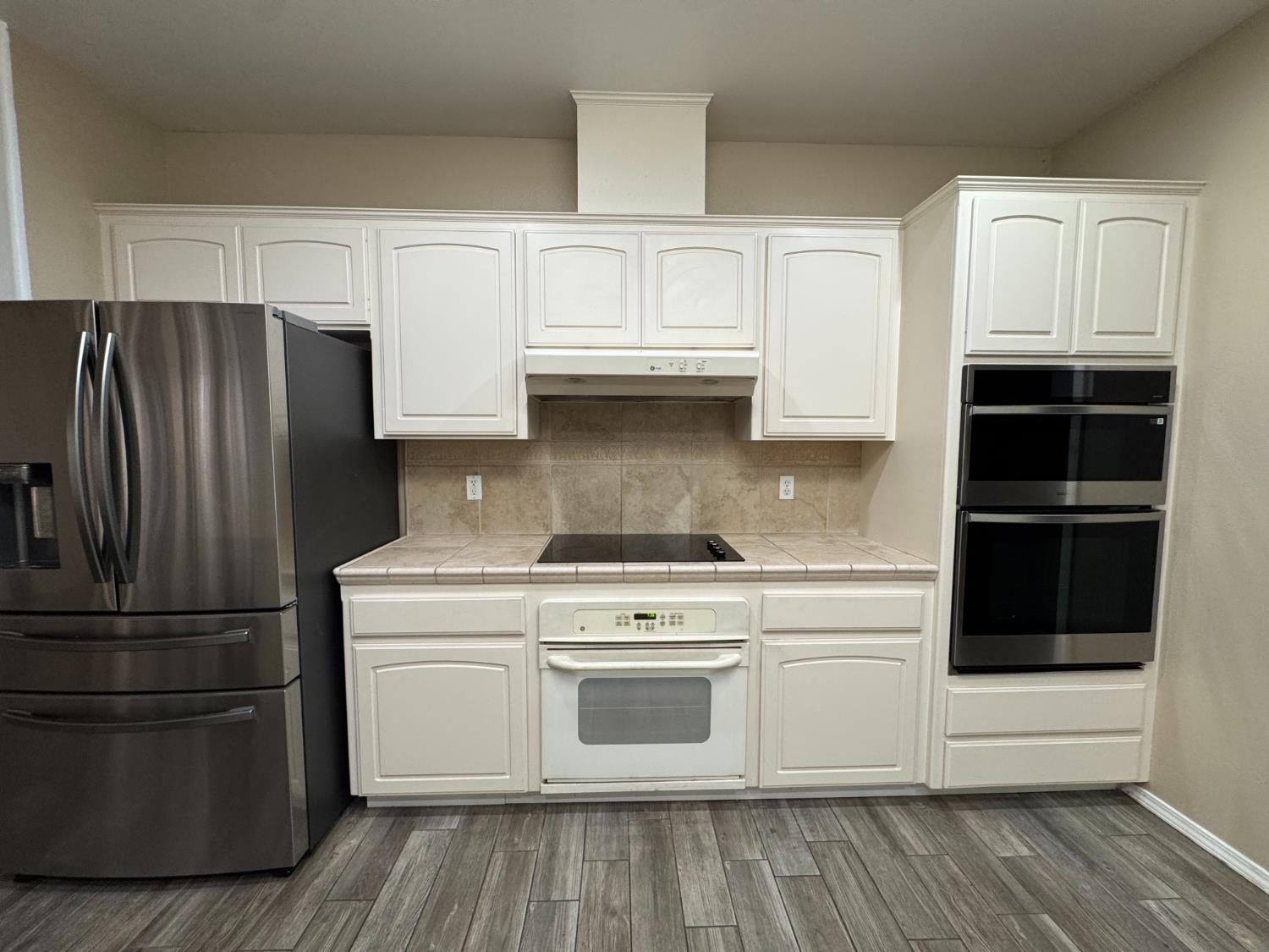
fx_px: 513
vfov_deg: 85.7
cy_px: 476
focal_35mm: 14
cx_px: 634
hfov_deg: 102.1
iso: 200
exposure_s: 1/60
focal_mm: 2.22
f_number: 2.2
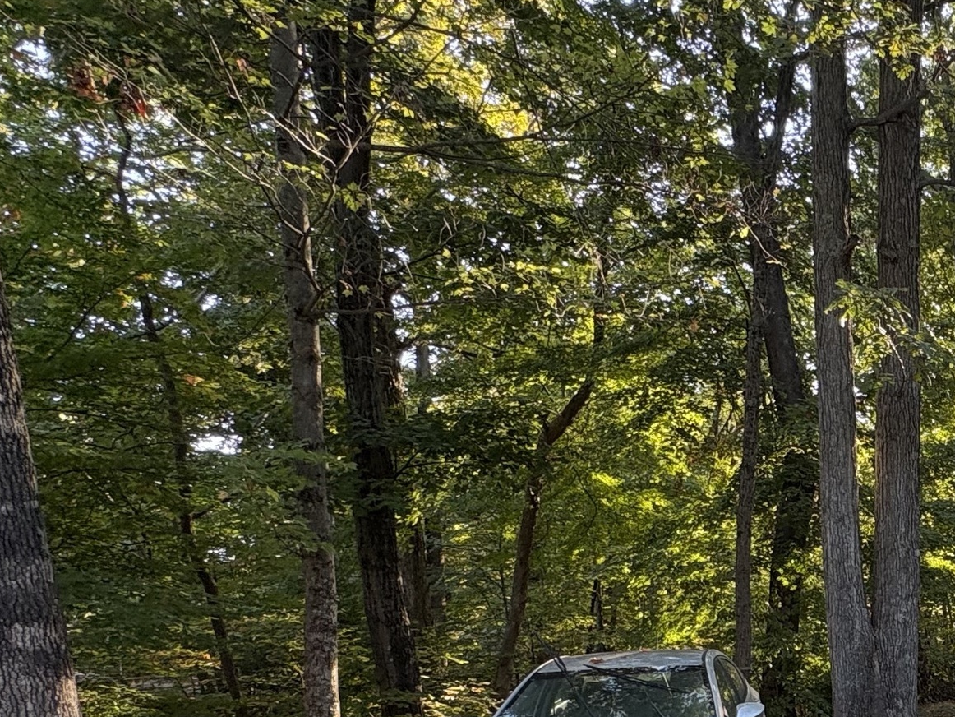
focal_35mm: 37
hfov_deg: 39.7
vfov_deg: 35.5
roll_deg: +1.5
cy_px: 693
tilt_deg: -6.2
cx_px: 1079
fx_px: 1021
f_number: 2.2
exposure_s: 1/99
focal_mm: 2.22
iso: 125
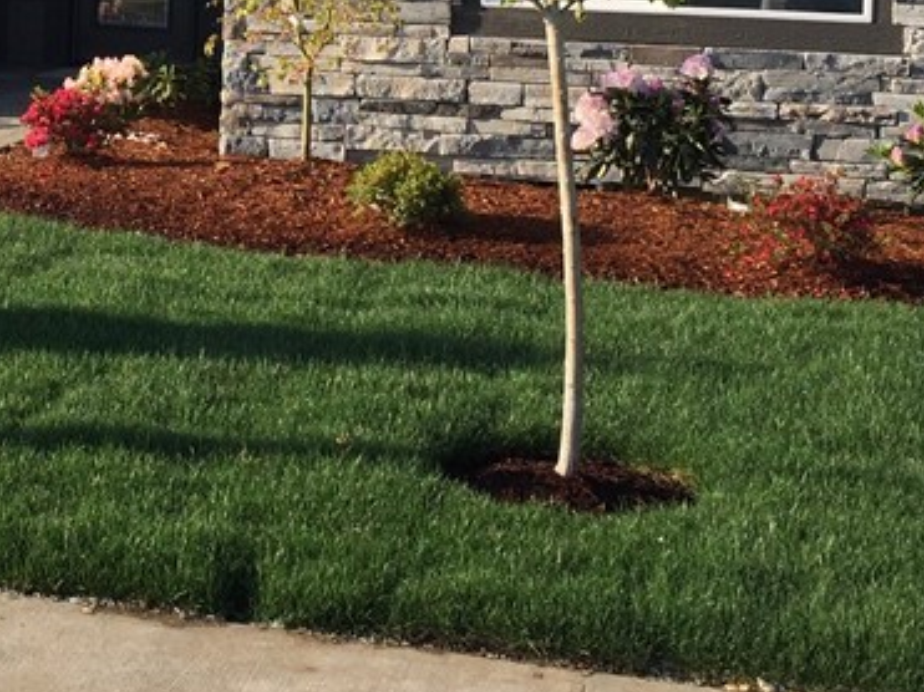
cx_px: 87
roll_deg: -2.3
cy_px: -45
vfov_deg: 17.8
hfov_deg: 23.7
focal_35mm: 80
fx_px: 2135
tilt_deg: -1.0
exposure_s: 1/942
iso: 32
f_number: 2.2
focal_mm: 4.15
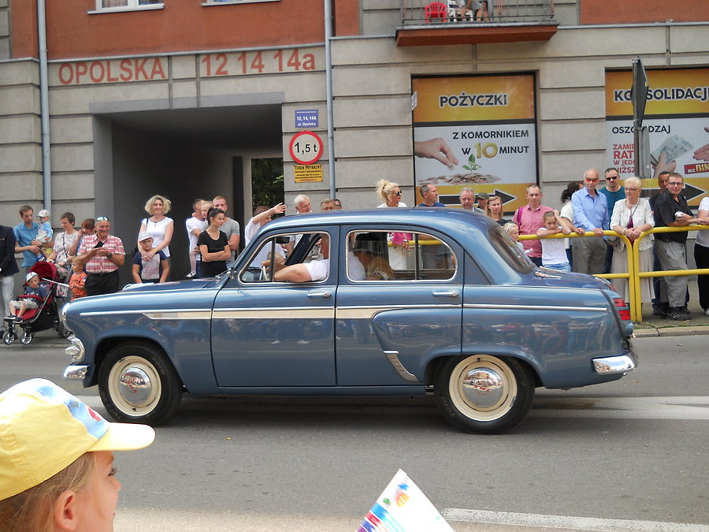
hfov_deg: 45.8
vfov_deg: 35.1
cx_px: 354
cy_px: 266
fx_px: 840
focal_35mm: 41
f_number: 3.1
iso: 80
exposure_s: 1/250
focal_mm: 6.72
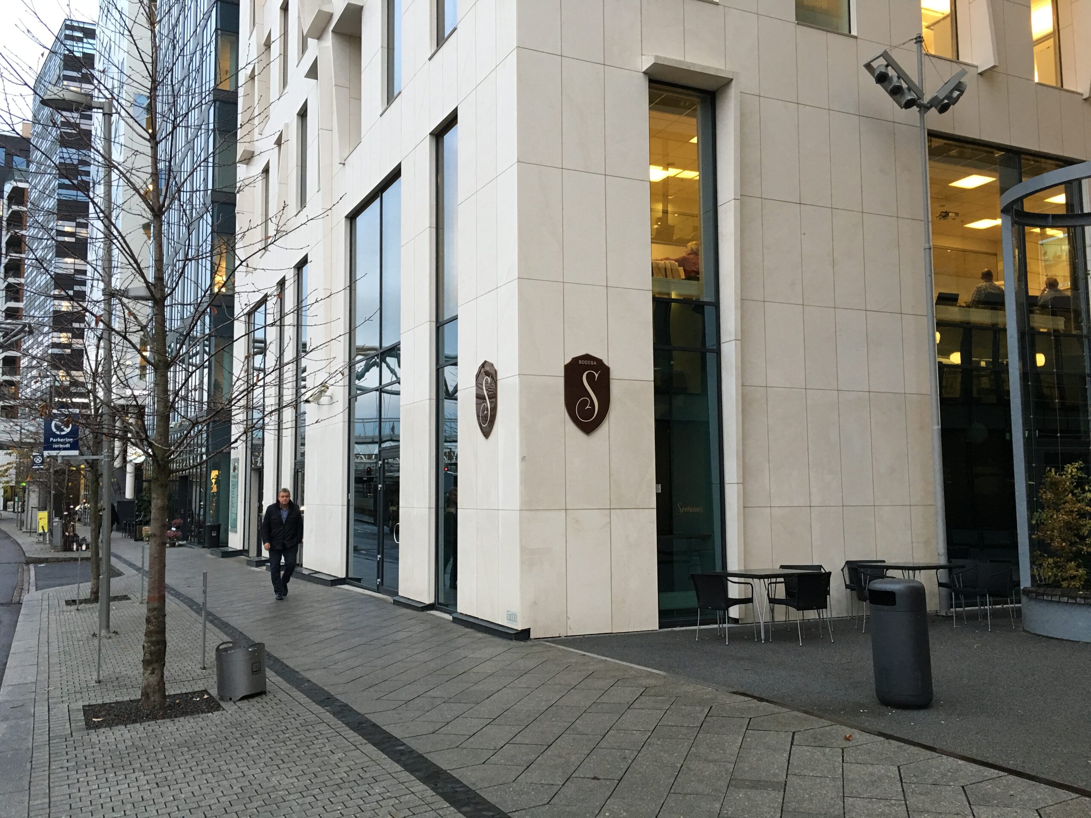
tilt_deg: +6.0
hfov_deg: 61.7
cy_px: 409
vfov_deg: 48.2
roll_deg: -0.2
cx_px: 546
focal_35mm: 29
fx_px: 914
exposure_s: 1/33
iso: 50
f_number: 2.2
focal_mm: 4.15
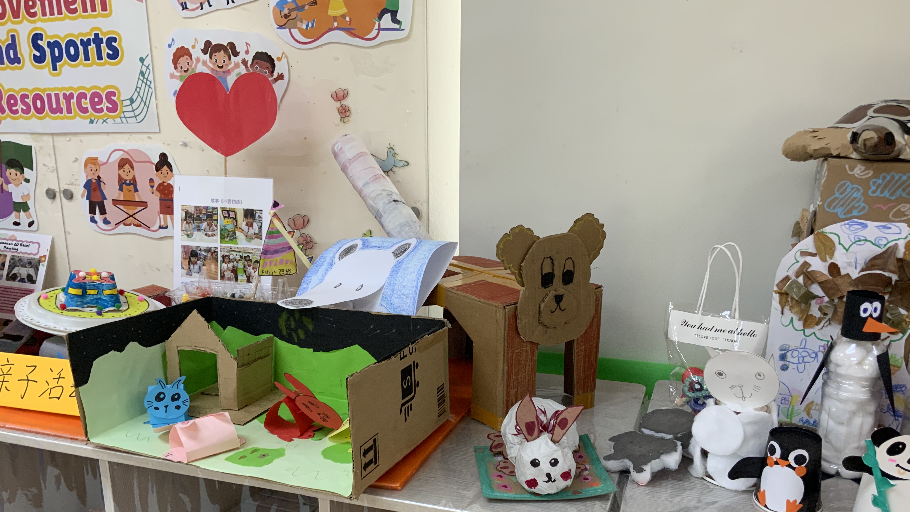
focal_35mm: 32
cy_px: 338
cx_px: 458
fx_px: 772
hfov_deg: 61.0
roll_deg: -1.0
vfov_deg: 36.3
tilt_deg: -16.5
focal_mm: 3
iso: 64
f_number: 1.8
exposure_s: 1/50
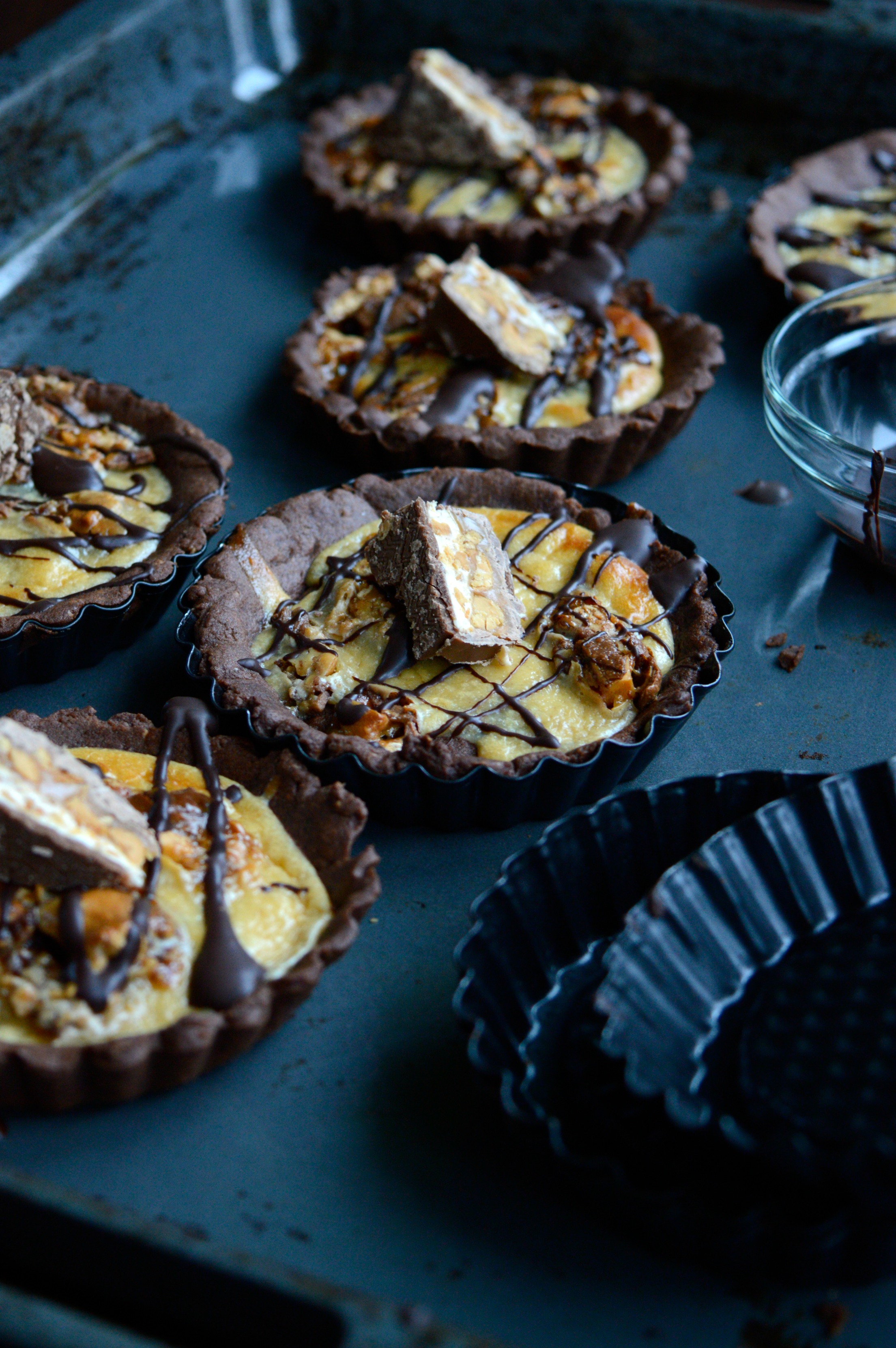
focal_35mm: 72
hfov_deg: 18.9
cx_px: 448
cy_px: 674
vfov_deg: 28.1
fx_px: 2693
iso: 800
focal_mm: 48
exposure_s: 1/20
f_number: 5.3
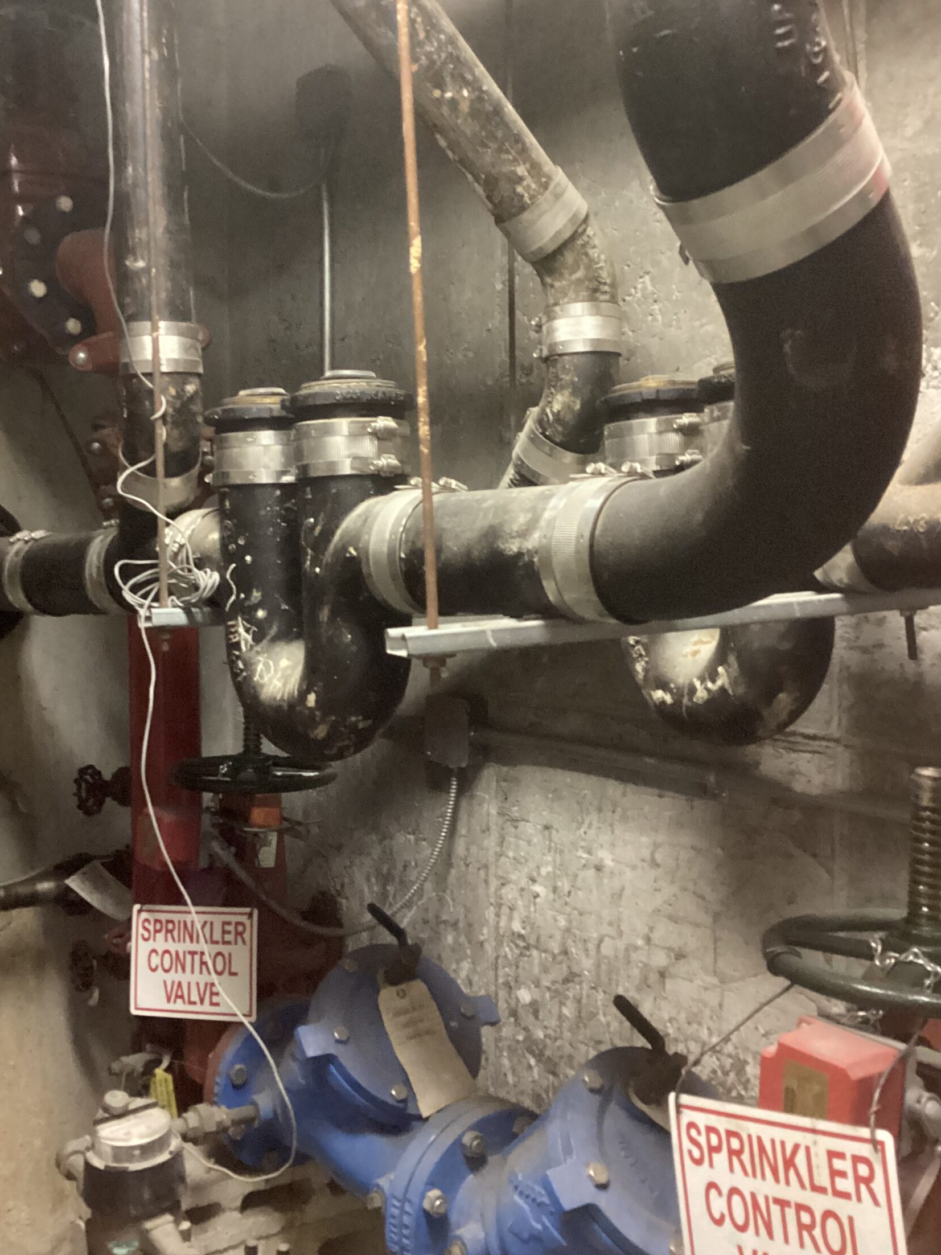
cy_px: 616
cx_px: 413
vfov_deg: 51.4
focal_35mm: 36
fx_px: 1305
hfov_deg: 39.6
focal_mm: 3.3
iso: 640
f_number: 2.4
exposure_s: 1/20
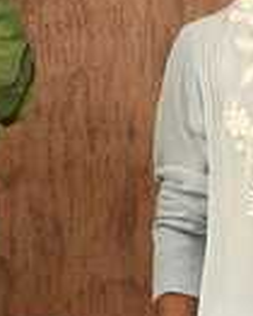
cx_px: 316
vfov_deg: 7.3
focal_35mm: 263
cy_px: 387
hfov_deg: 5.9
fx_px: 2459
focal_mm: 70
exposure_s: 1/100
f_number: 8
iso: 250
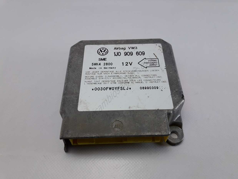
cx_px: 119
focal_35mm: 28
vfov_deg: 49.7
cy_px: 90
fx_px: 192
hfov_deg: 63.5
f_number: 1.9
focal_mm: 3.7
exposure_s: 1/100
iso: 50
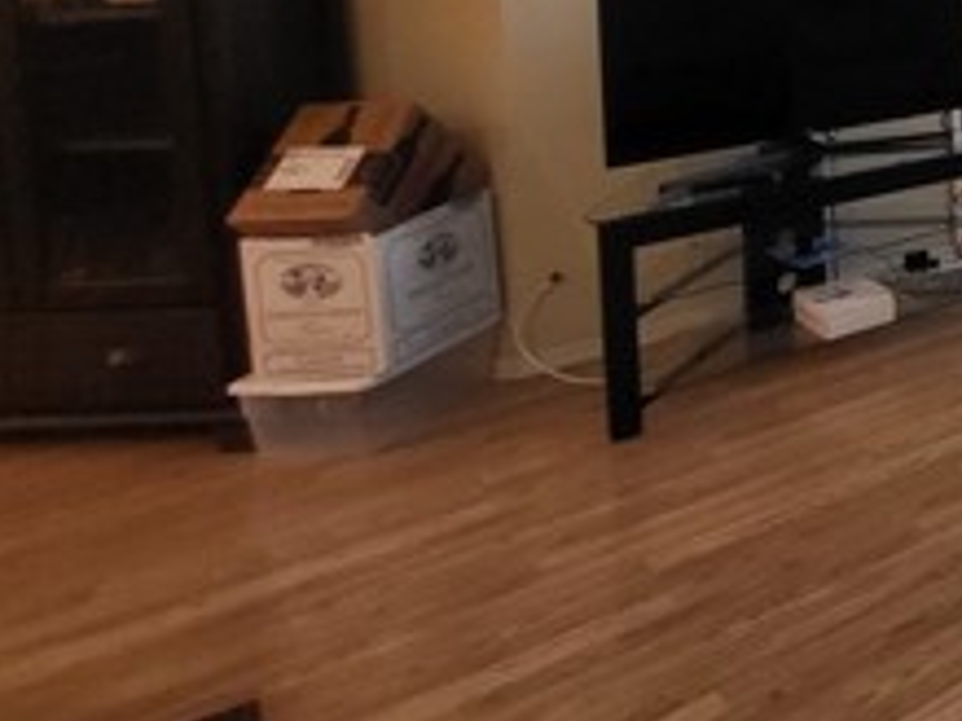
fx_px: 1055
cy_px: -48
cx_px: 1327
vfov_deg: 33.4
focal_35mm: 38
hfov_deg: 32.4
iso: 320
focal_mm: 1.74
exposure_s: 1/40
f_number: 2.2
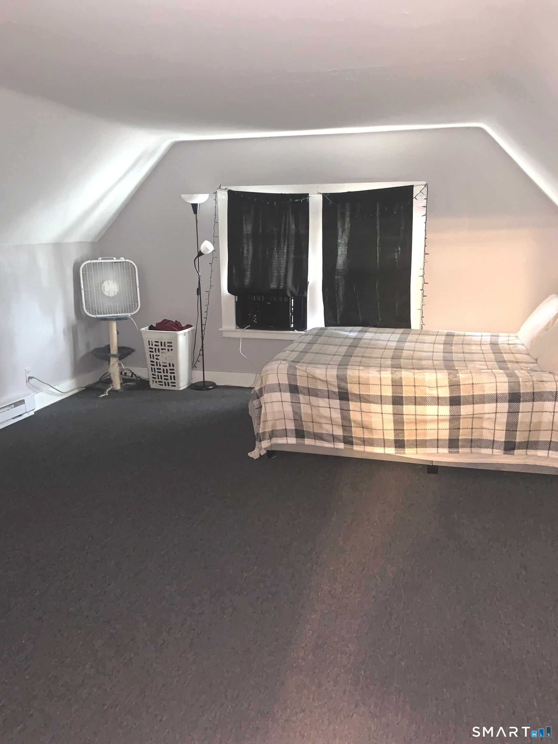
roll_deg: +0.8
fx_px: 559
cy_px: 372
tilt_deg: -13.5
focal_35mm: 26
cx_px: 279
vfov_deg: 67.3
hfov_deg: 53.1
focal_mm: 4.25
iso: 400
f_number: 1.8
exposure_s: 1/4
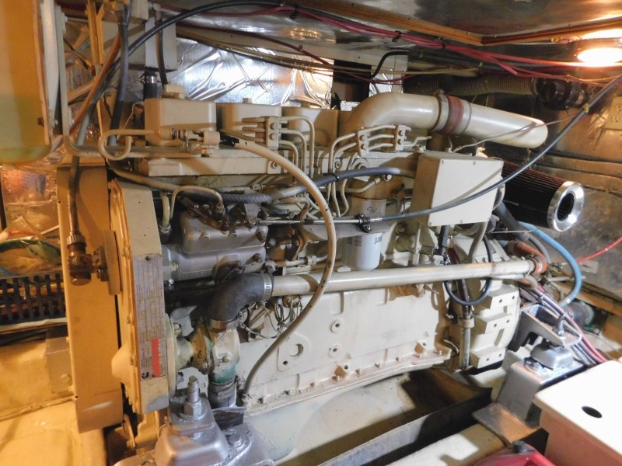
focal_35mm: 23
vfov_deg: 58.9
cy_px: 233
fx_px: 413
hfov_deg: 73.9
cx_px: 311
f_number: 3
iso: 800
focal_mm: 4
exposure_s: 1/6
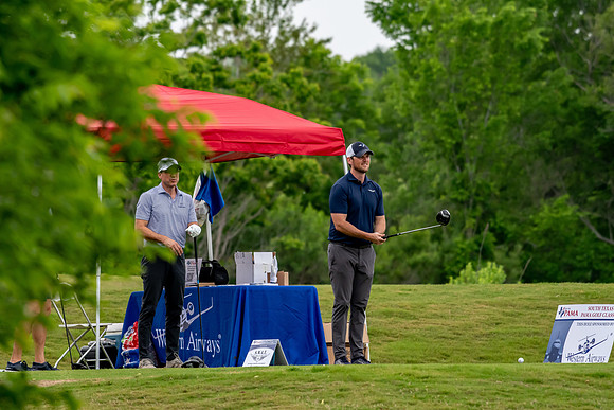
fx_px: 7421
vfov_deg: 3.2
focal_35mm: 435
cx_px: 307
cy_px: 205
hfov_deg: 4.7
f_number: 5.6
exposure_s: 1/2000
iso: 1000
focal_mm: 290
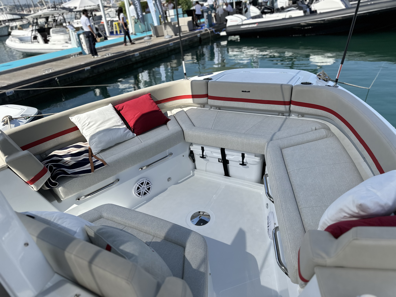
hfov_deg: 71.6
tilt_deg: -27.7
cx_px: 198
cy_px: 148
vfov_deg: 56.8
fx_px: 275
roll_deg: +6.1
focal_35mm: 24
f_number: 1.78
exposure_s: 1/4016
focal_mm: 6.86
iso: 80
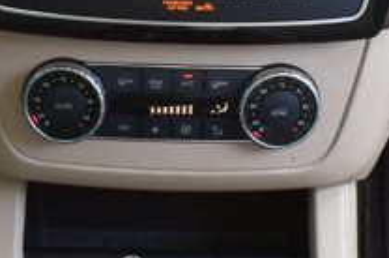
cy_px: 122
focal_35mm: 133
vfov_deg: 10.3
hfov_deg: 15.4
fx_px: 1435
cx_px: 163
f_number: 7.1
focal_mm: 18
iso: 400
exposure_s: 1/30
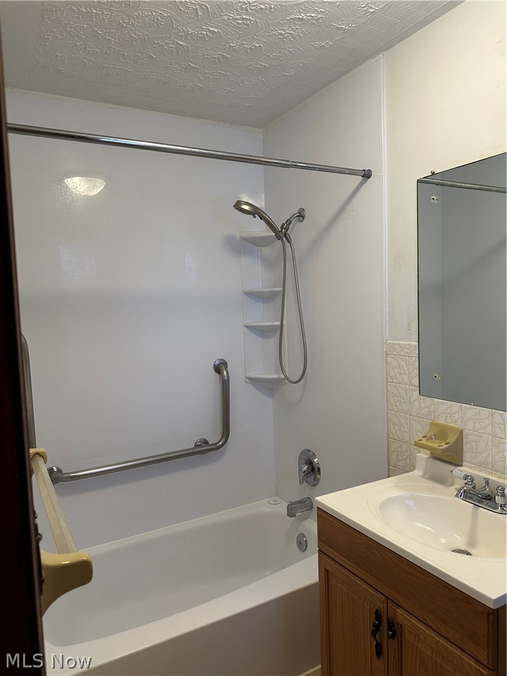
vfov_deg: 71.6
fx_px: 469
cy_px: 338
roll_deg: +0.7
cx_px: 254
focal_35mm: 24
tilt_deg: -4.5
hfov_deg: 56.8
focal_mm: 6.86
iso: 125
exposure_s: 1/60
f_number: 1.78
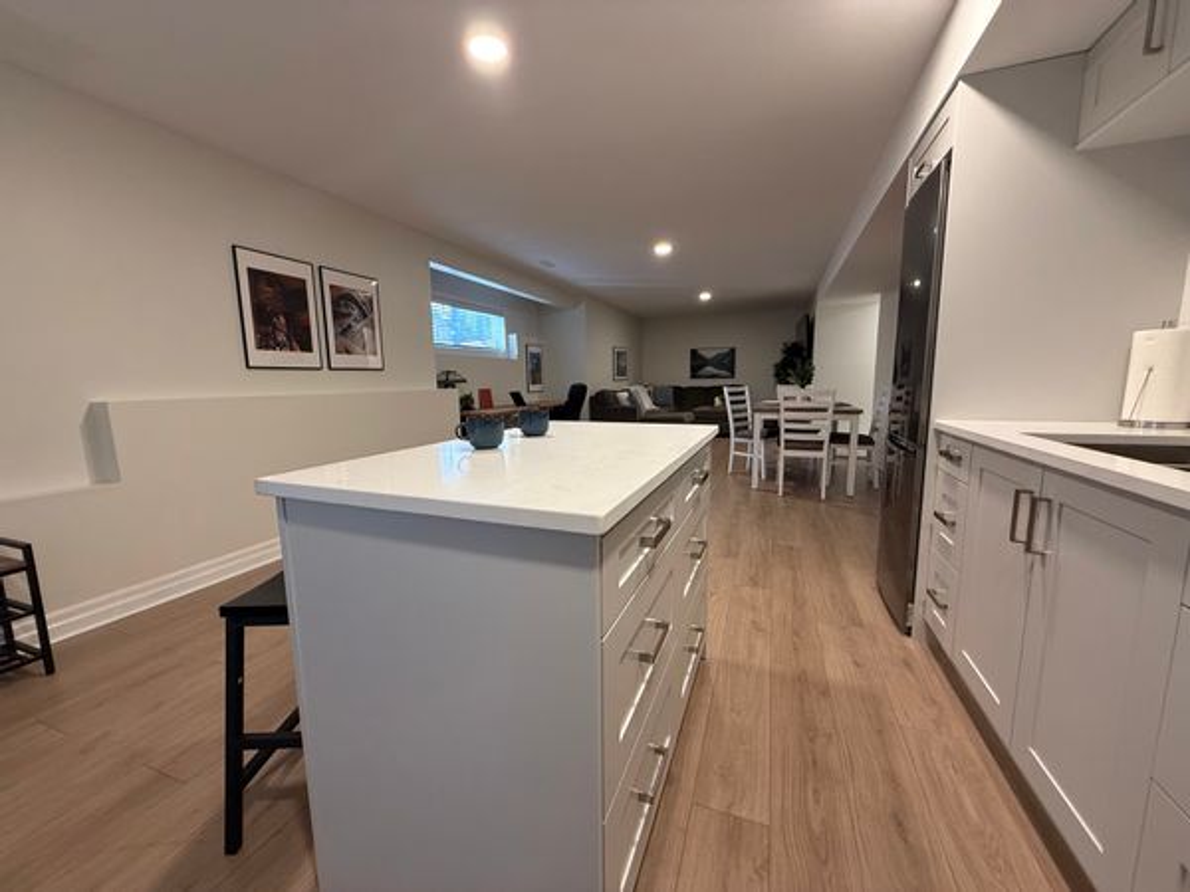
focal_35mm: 14
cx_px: 595
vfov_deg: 85.7
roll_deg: +0.7
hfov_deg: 102.1
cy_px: 446
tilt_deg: -8.0
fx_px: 481
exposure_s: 1/60
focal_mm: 2.22
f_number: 2.2
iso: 200
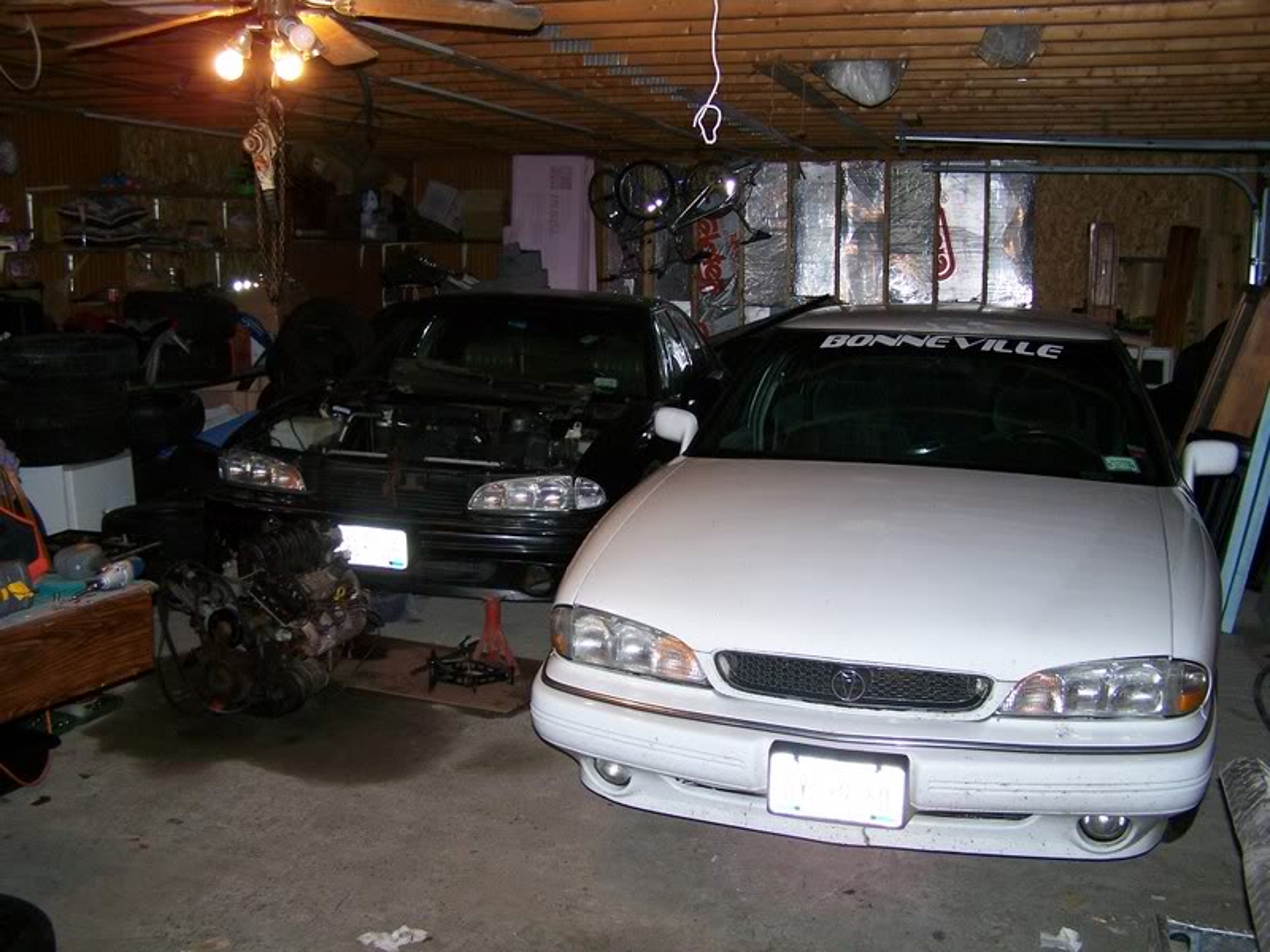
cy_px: 476
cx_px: 635
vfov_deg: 37.7
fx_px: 1394
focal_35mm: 38
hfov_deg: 49.0
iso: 200
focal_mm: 6.3
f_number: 2.8
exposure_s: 1/60
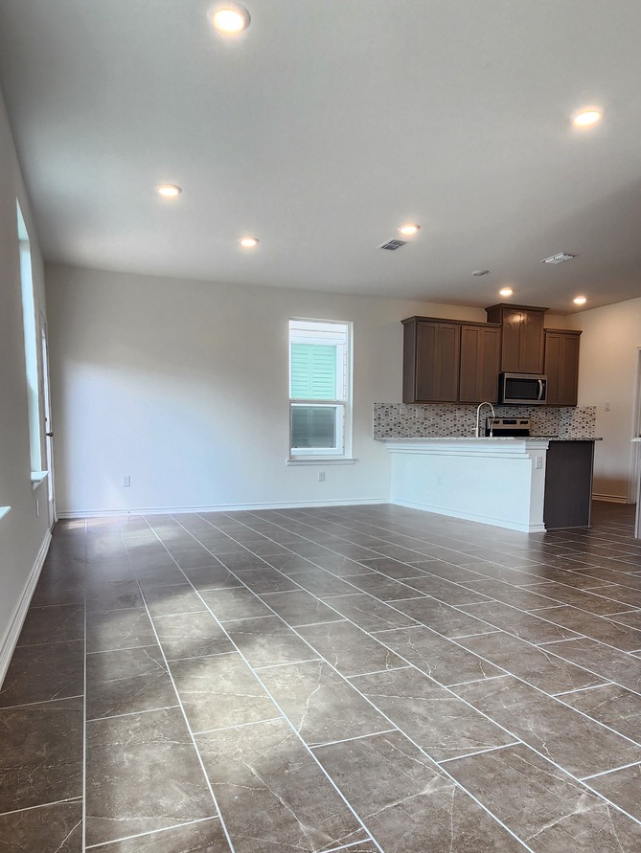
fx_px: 518
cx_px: 313
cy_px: 497
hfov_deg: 63.5
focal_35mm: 21
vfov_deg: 78.3
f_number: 2.2
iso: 80
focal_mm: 2.2
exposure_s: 1/60
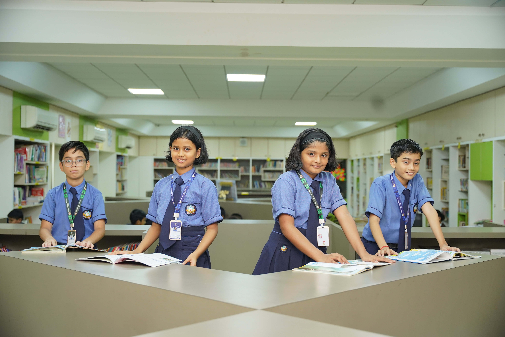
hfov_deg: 44.2
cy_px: 168
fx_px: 621
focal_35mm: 44
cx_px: 252
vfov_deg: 30.3
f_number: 3.2
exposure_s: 1/200
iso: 1250
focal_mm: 44.3
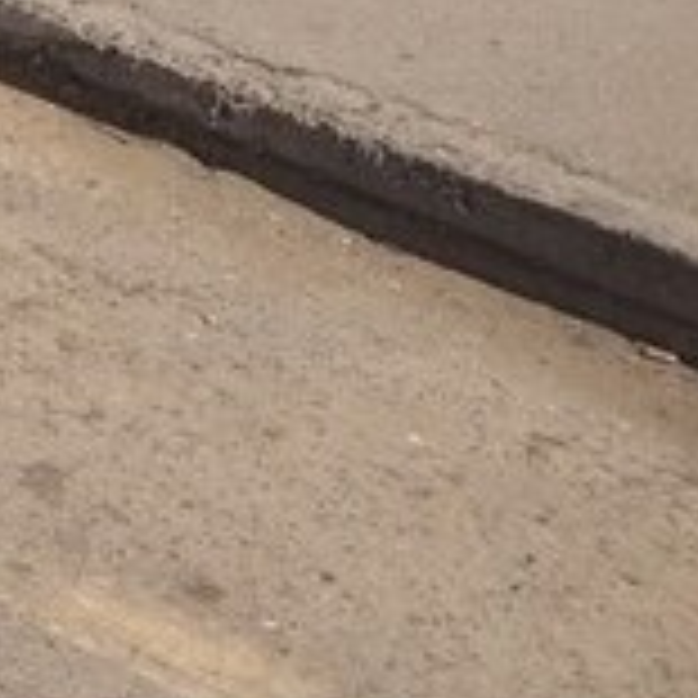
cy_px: -209
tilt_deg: -17.8
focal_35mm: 132
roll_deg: -0.5
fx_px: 3011
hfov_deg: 11.7
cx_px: -766
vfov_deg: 12.8
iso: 50
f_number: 2.4
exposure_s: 1/2632
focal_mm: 4.28
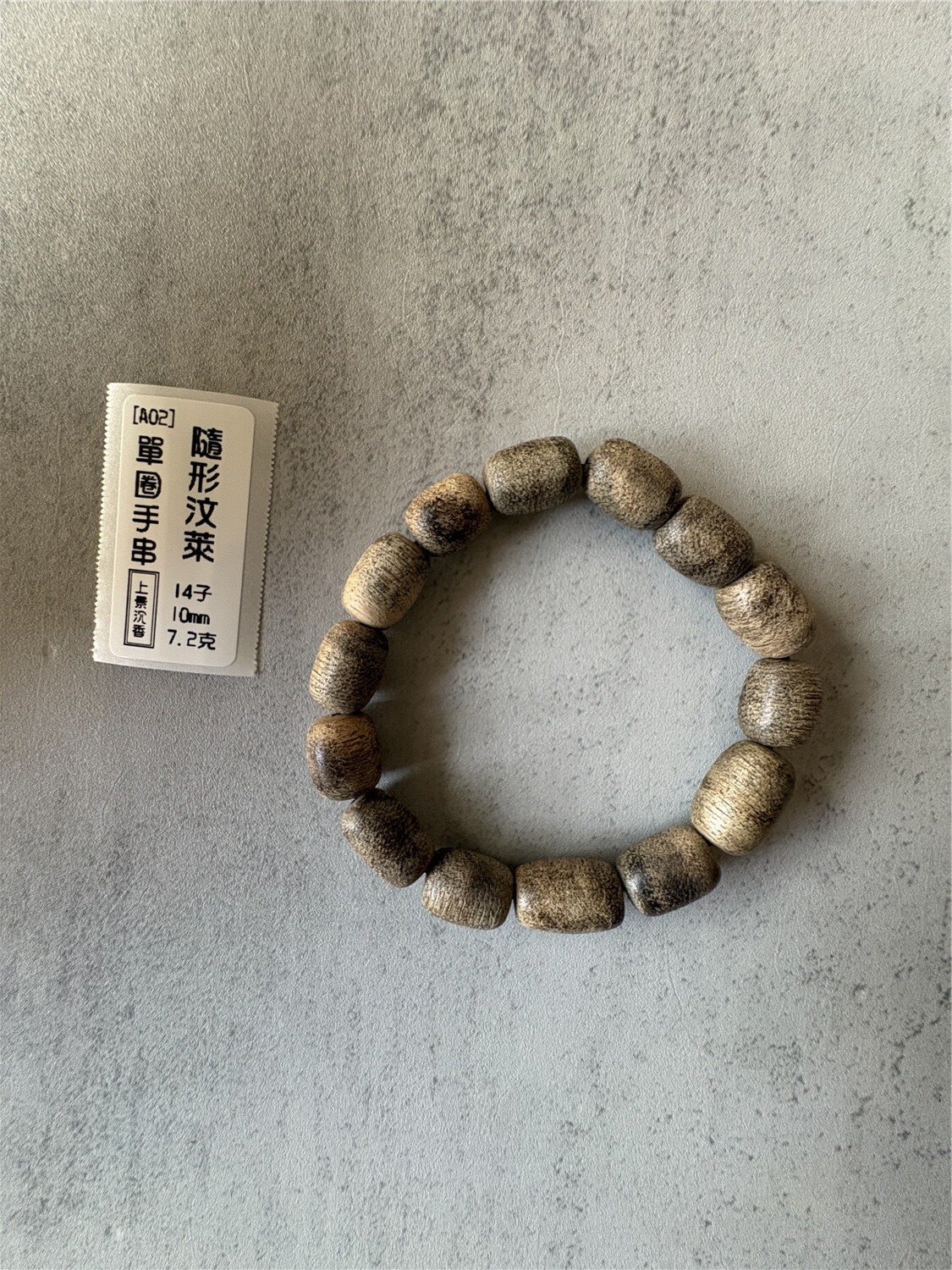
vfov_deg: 102.1
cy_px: 635
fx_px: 513
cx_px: 476
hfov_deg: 85.7
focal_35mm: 14
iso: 400
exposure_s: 1/60
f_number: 2.2
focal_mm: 2.22
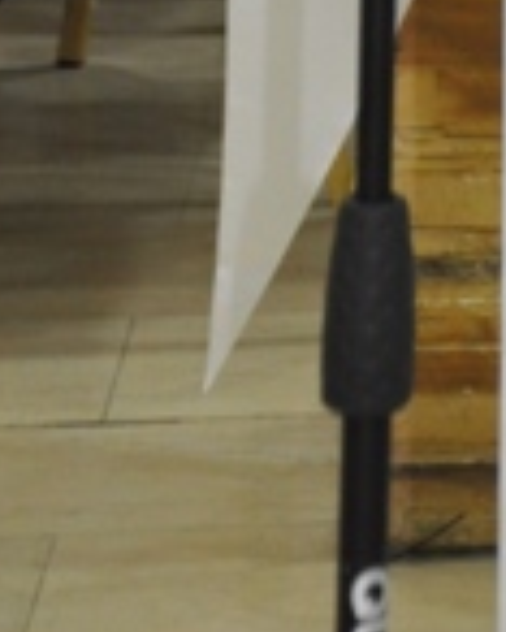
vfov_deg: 5.8
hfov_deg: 4.8
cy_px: -952
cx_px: 990
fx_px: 5991
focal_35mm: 320
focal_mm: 45
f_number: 4.8
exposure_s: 1/60
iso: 800
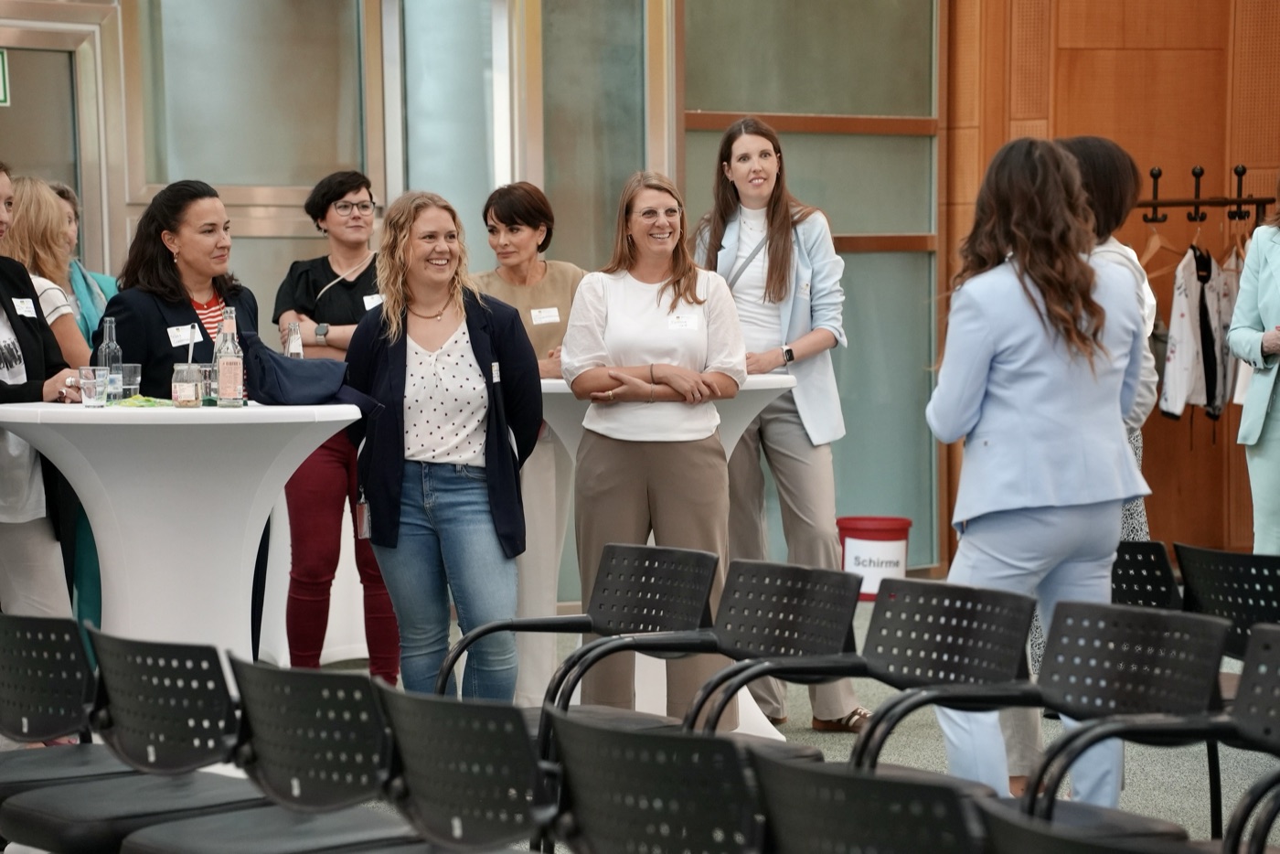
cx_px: 640
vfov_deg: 12.1
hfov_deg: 18.1
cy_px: 427
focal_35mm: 113
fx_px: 4018
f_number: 4
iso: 4000
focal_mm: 113
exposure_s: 1/160
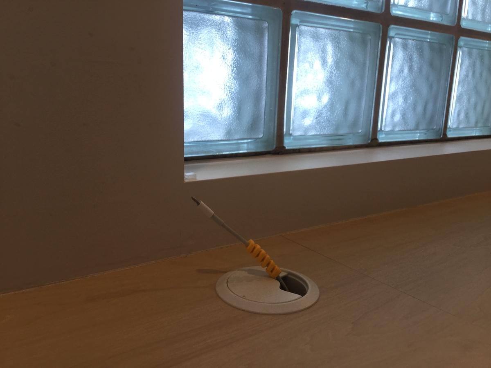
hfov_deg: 58.4
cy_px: 184
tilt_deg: -14.8
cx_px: 246
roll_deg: +0.0
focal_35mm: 31
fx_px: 440
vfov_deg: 45.4
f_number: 2.4
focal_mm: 3.3
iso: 32
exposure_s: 1/60
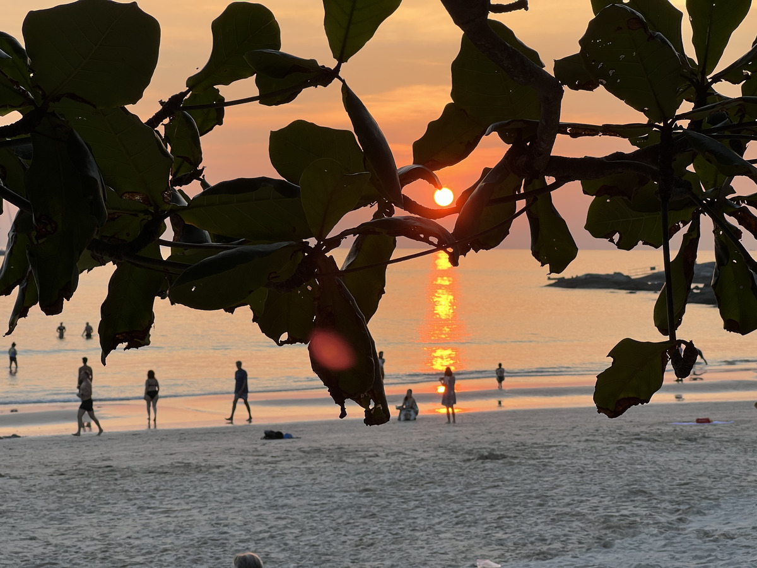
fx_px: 1684
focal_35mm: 77
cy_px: 284
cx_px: 378
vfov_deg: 19.1
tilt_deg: -0.9
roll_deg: -0.5
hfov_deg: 25.3
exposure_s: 1/175
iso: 32
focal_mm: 9
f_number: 2.8
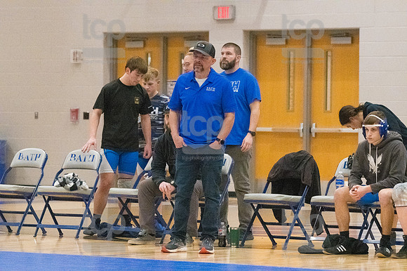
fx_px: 2203
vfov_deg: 7.0
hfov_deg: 10.6
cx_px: 204
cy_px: 136
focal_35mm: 195
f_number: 4.5
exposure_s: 1/1600
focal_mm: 130
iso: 10000
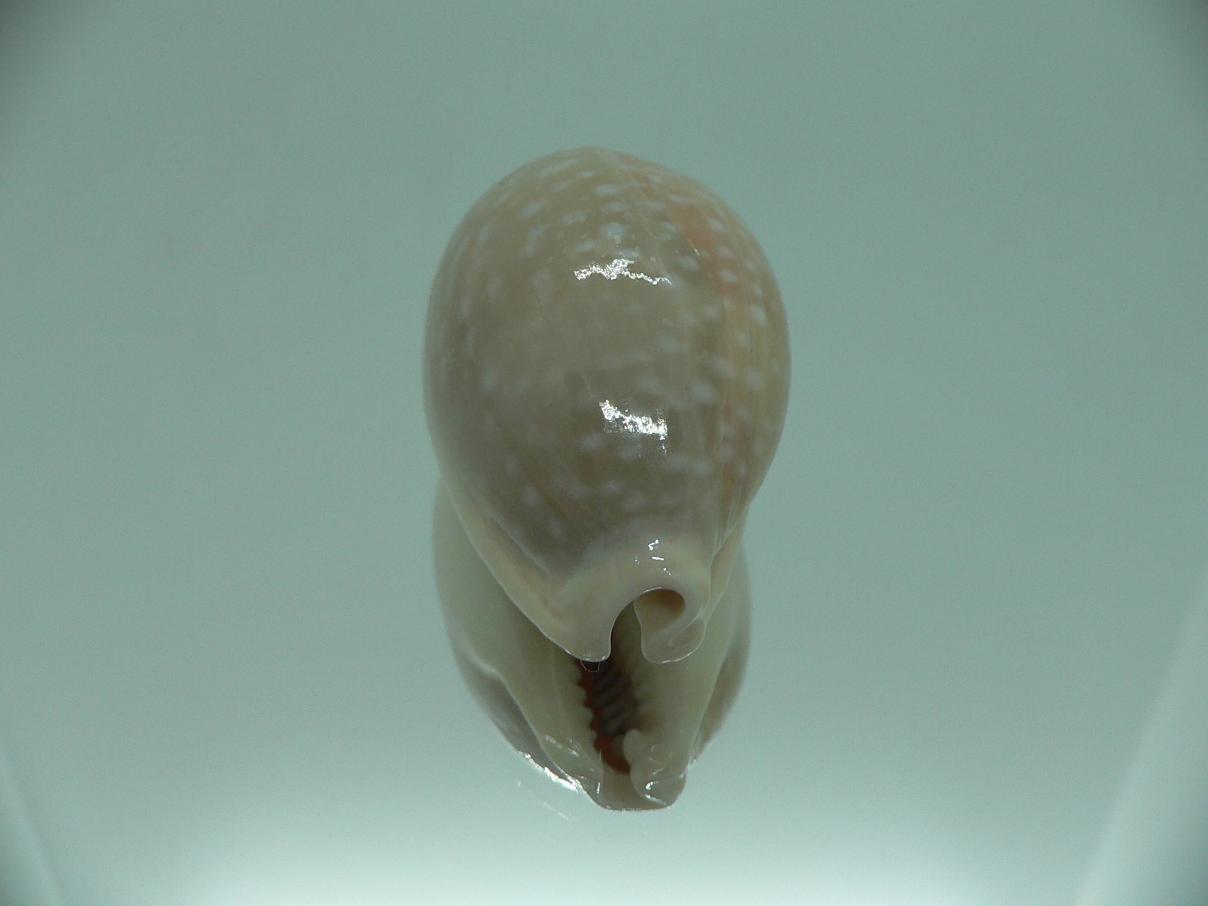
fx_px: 1221
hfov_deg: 52.6
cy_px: 453
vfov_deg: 40.7
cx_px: 604
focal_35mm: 35
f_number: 2.8
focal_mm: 4.6
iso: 80
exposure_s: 1/80
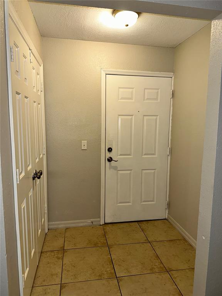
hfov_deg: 56.8
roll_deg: -1.7
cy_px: 148
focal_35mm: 24
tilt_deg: -7.0
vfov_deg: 71.6
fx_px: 205
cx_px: 111
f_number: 1.78
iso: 80
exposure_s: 1/22
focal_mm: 6.86
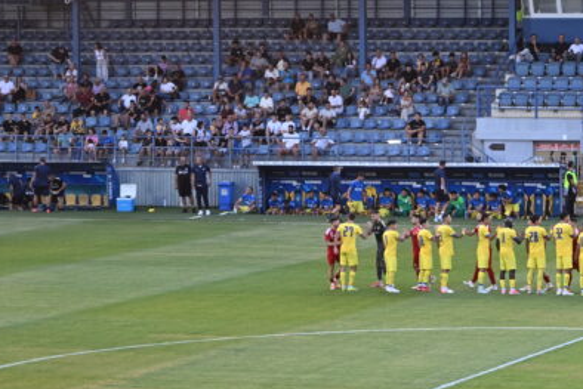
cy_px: 126
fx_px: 3159
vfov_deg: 7.0
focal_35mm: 195
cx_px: 616
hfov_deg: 10.4
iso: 560
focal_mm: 50
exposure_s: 1/125
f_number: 6.3
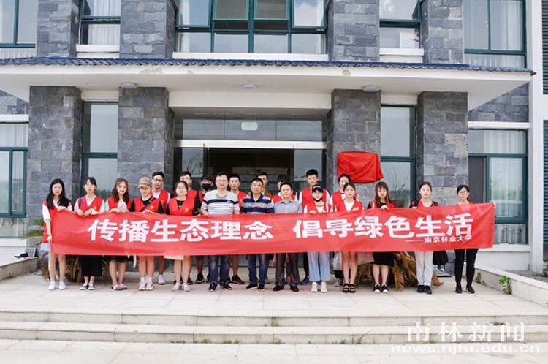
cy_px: 182
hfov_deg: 53.2
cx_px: 274
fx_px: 547
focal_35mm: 36
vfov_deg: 36.8
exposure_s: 1/250
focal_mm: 24
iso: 200
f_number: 8
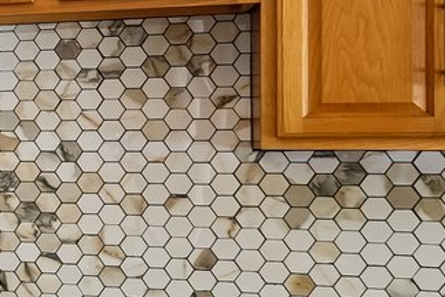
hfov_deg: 13.1
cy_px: 135
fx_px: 1248
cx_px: -713
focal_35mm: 101
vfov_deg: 13.6
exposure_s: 1/30
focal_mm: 16
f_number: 8
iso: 200
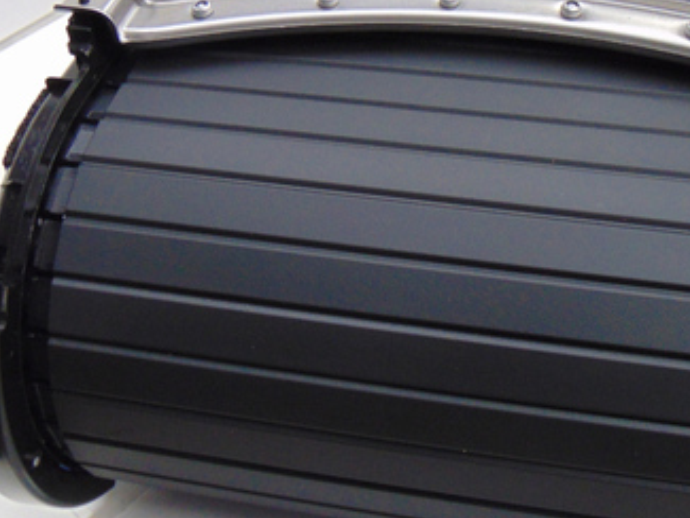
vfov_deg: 24.4
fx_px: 1176
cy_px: 93
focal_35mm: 59
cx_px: 442
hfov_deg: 32.5
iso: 200
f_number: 3.1
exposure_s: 1/30
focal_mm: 5.4
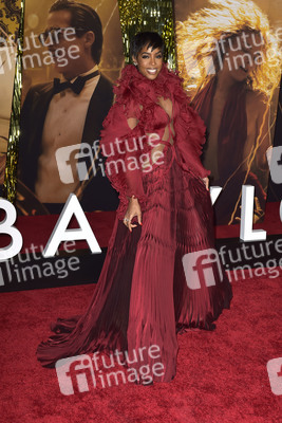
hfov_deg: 28.1
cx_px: 141
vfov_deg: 41.1
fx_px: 563
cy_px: 212
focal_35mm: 48
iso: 640
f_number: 6.3
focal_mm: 48
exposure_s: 1/250
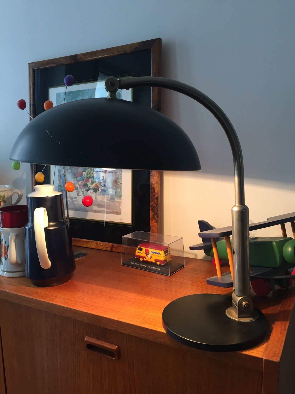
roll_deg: +1.6
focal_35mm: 29
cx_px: 148
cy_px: 197
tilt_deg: -9.1
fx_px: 330
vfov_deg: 61.7
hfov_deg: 48.2
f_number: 2.2
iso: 50
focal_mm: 4.15
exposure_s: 1/33
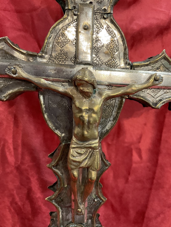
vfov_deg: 60.0
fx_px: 198
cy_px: 115
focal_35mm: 30
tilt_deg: -14.3
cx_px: 86
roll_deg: -1.3
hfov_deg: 46.8
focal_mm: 3
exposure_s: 1/50
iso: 200
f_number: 1.8
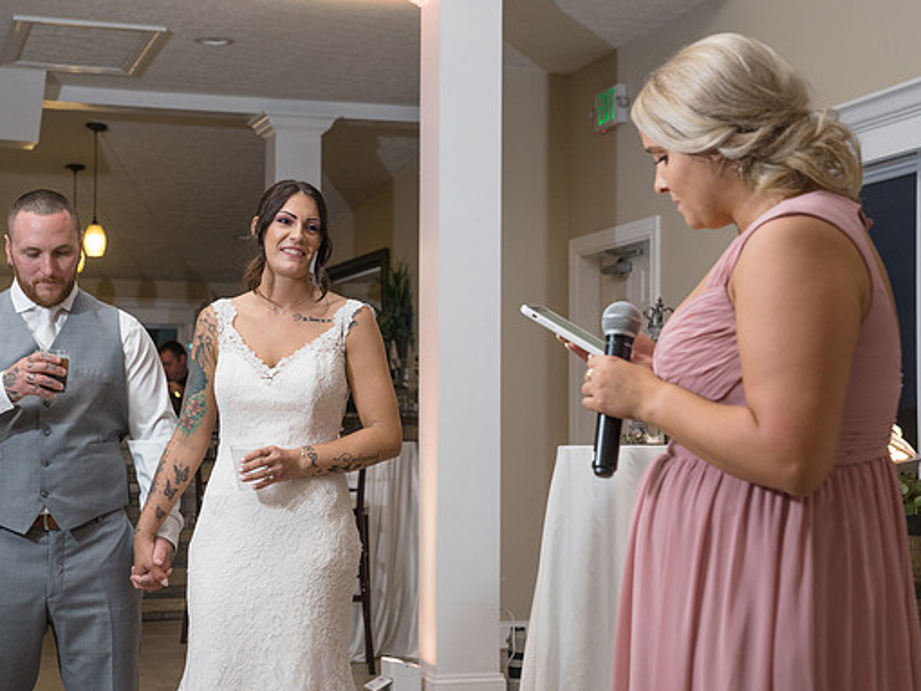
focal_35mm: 69
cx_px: 379
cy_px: 335
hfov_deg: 28.1
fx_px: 1837
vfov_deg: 21.3
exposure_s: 1/200
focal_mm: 59
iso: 2000
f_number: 5.6
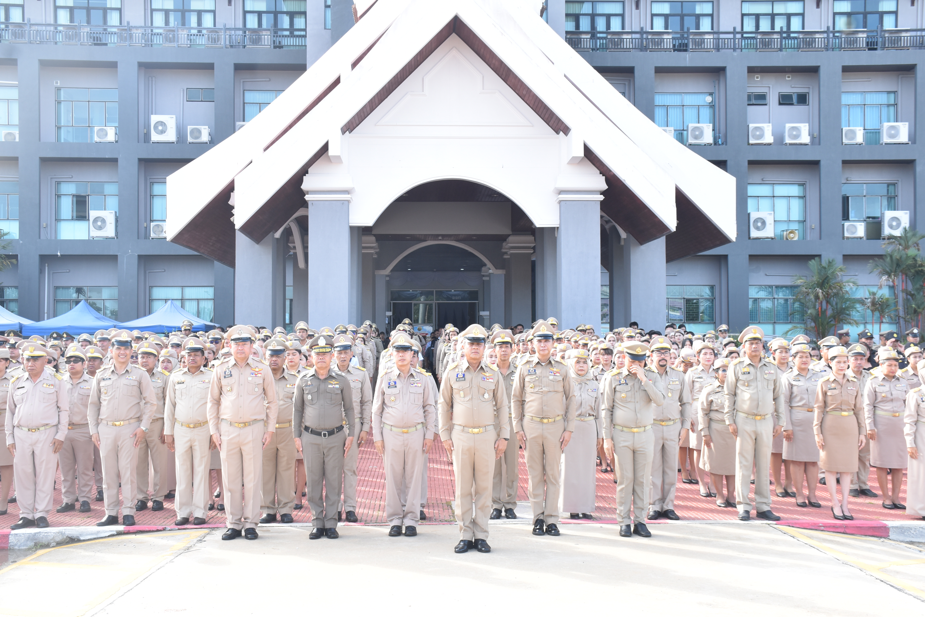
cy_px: 308
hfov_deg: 47.9
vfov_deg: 33.0
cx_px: 462
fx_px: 1041
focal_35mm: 40
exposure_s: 1/125
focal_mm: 27
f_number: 8
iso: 400
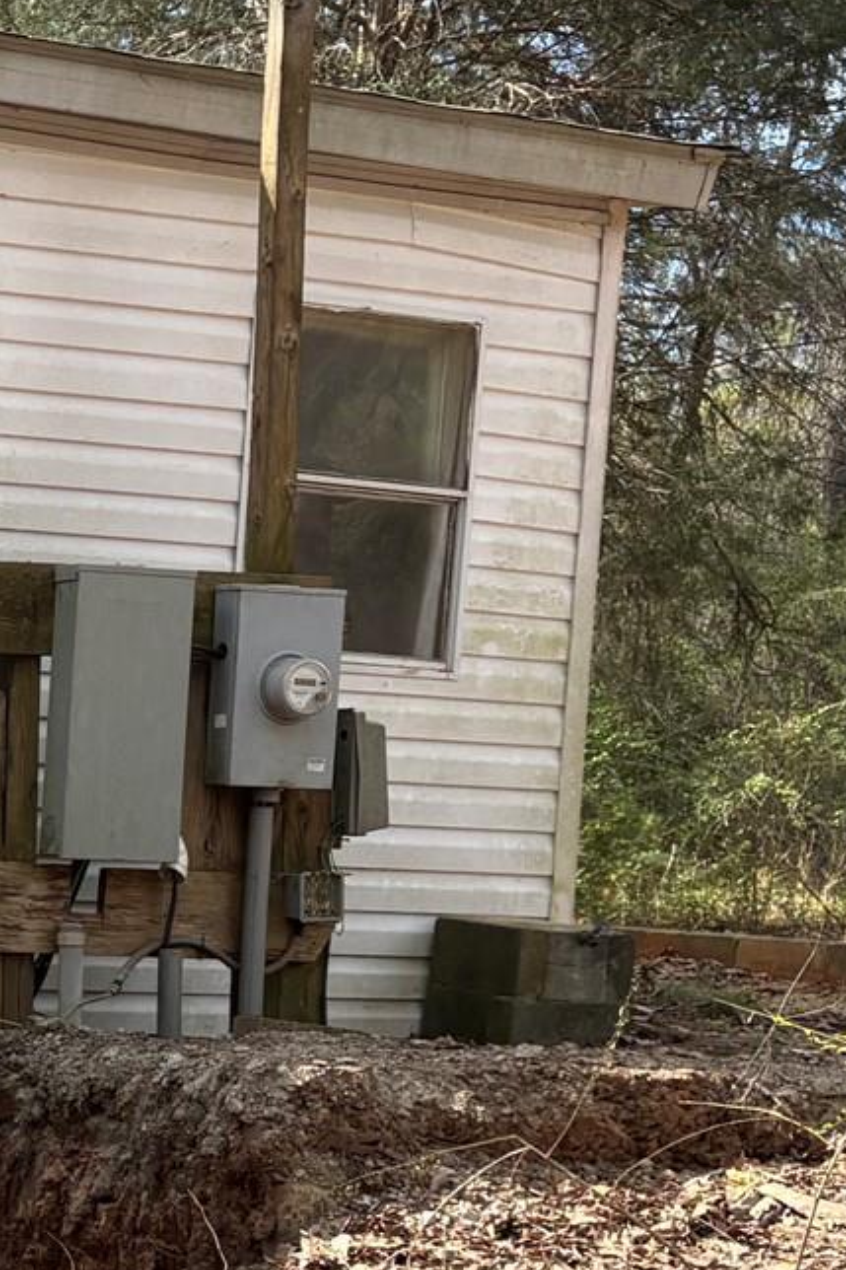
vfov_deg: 23.3
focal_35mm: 86
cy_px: 996
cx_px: -647
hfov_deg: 14.2
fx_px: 3033
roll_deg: -3.0
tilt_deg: -3.4
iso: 50
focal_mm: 5.96
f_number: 1.6
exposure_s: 1/810
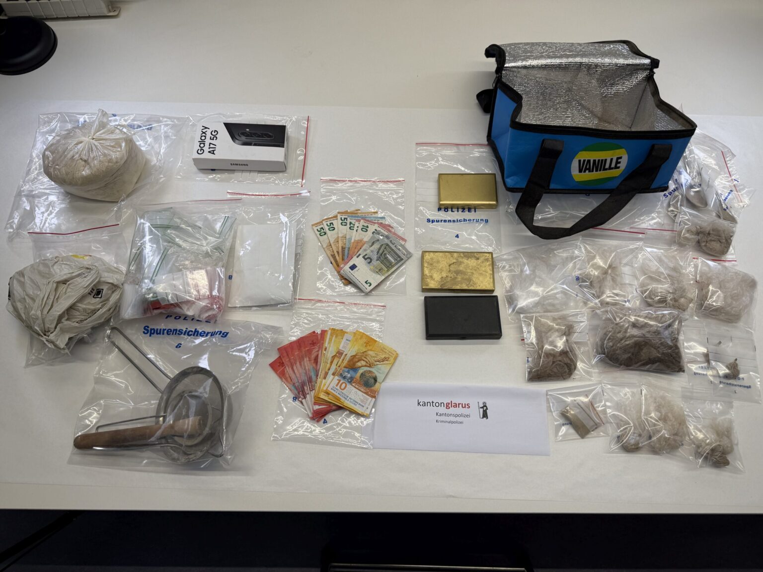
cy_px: 286
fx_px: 529
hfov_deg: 71.6
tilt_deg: -66.0
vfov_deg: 56.8
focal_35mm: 24
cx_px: 382
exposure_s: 1/1211
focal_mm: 6.76
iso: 80
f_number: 1.78
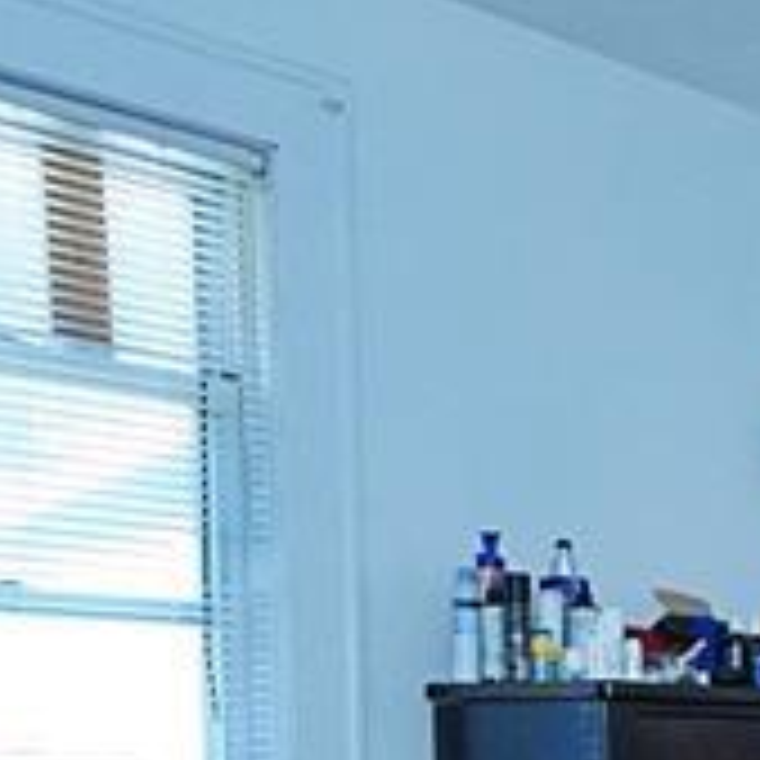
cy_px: 944
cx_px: 1178
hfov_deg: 19.3
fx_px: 1913
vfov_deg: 20.8
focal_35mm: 77
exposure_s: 1/125
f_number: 5.6
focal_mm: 15
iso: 1600
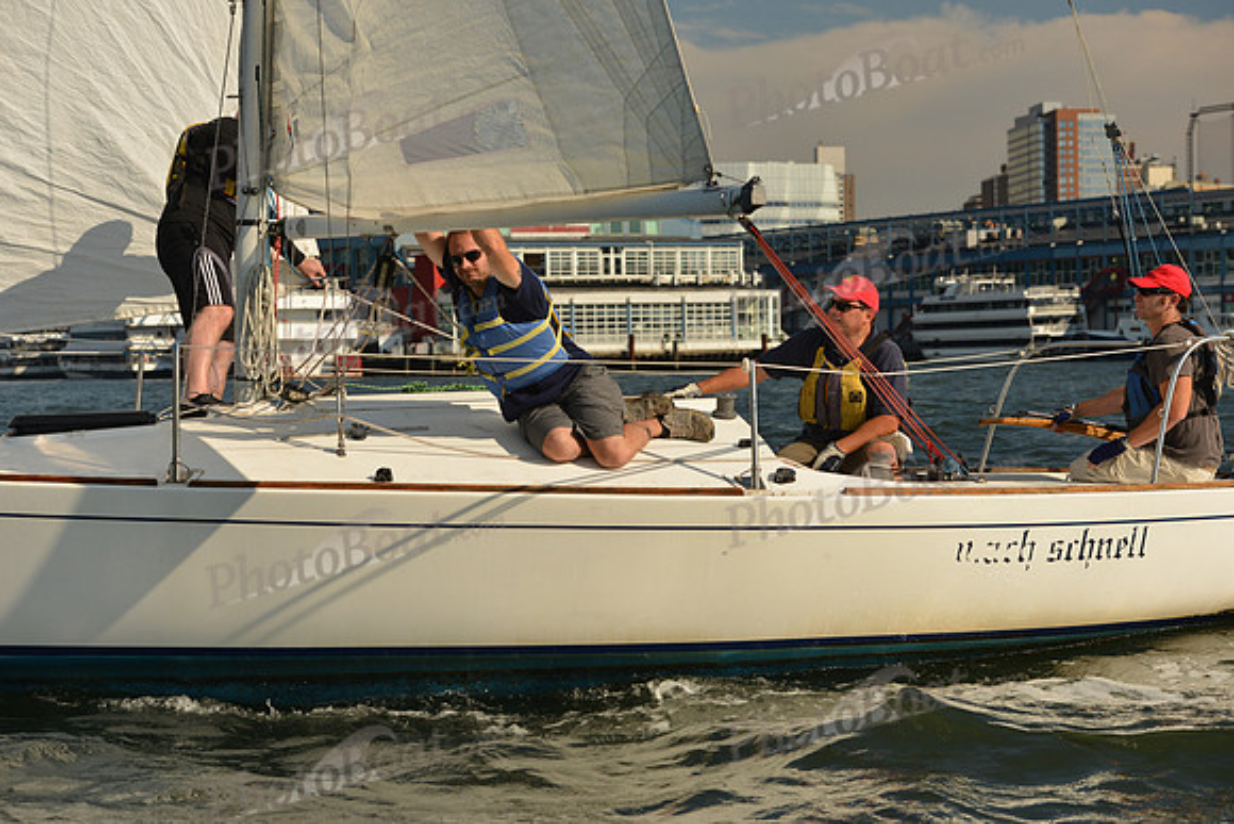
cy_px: 412
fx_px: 2400
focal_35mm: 70
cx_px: 617
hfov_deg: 28.8
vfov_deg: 19.5
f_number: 5.6
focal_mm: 70
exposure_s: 1/1250
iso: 400
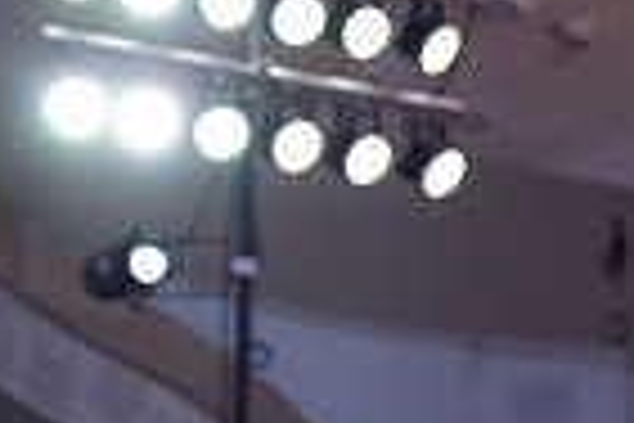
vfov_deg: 3.9
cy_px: 839
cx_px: 1174
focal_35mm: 346
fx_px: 6093
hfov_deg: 5.8
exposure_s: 1/200
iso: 2000
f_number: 4.5
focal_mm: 84
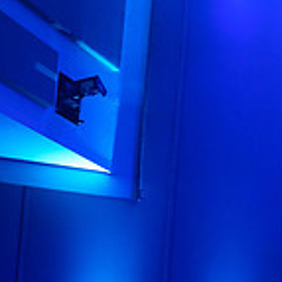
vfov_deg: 17.5
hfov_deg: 14.8
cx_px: 554
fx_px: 903
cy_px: 253
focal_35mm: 98
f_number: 3.5
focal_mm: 27
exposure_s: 1/80
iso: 1000
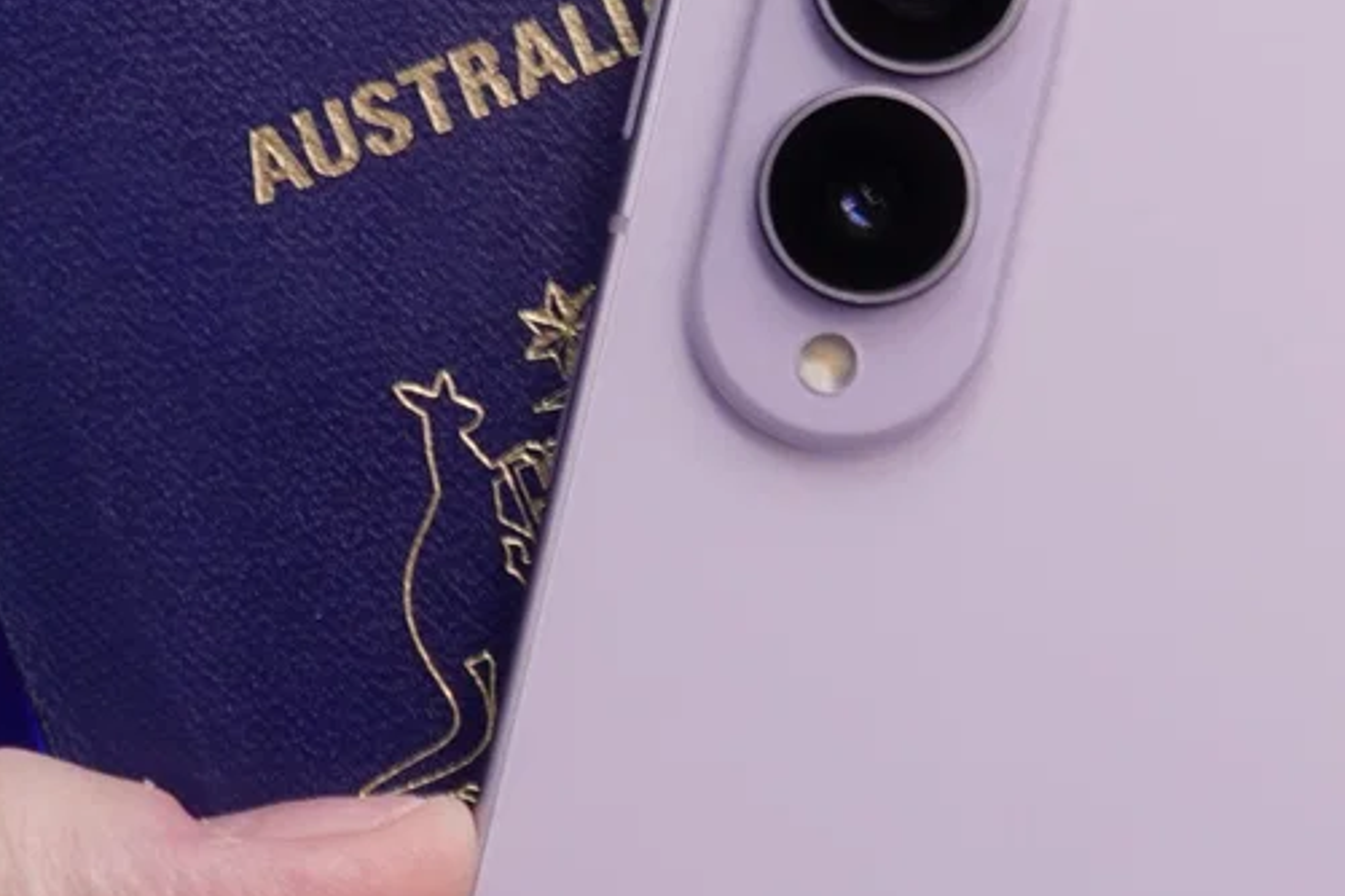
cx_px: 918
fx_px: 4894
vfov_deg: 10.5
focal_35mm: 131
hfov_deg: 15.6
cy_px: 648
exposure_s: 1/8
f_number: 8
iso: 160
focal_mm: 15.17
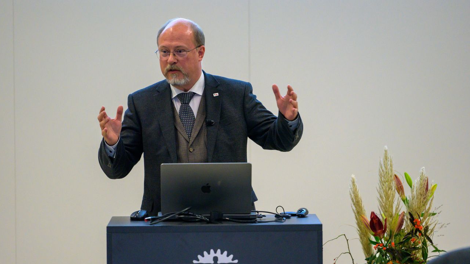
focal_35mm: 210
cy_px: 139
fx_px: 2617
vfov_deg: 5.8
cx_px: 235
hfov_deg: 10.3
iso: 4000
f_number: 2.8
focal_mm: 200
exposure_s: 1/320
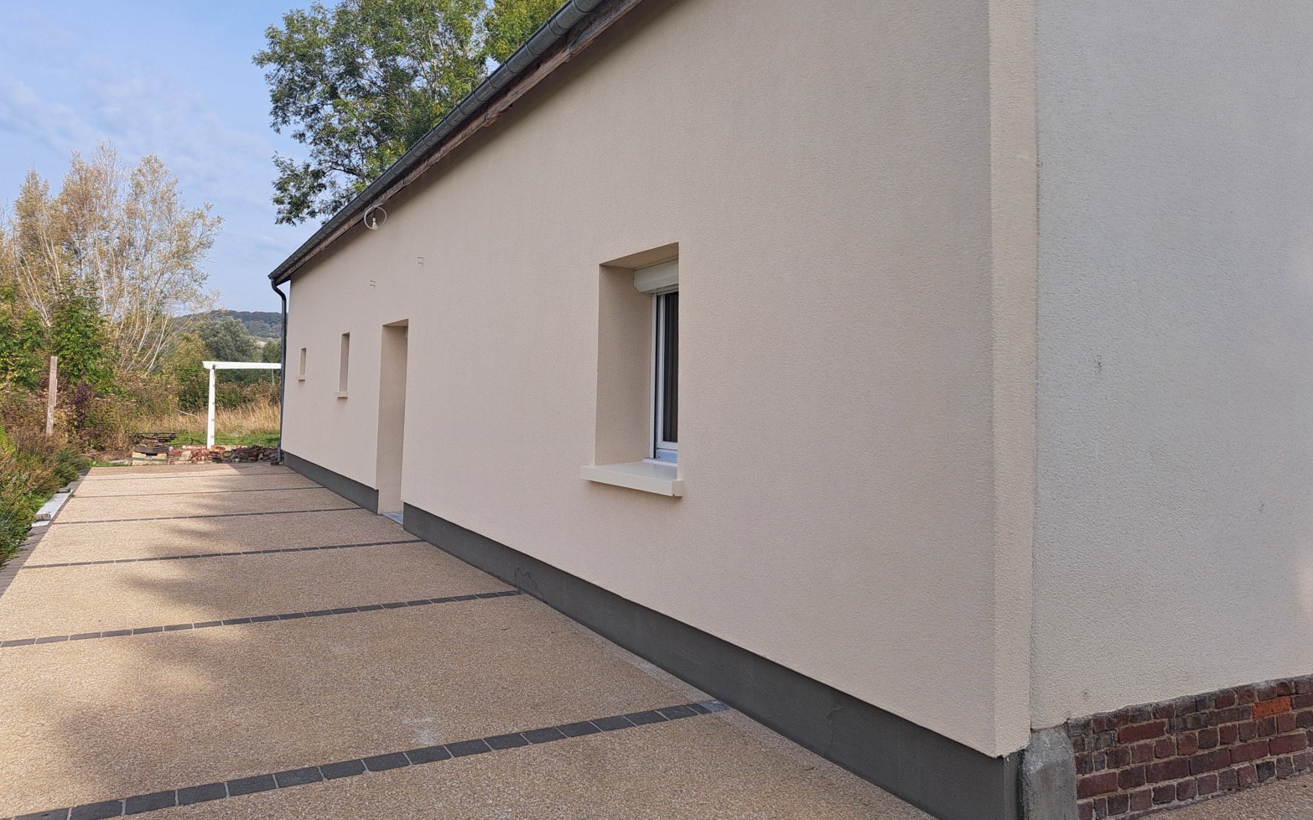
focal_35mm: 26
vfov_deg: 47.4
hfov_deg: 70.4
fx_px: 930
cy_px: 340
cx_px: 655
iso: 50
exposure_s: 1/765
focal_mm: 5.23
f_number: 1.8
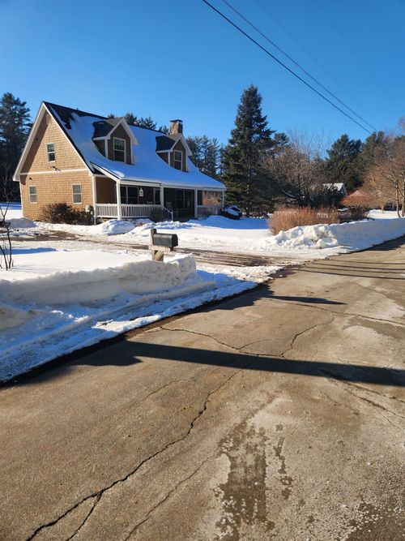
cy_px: 270
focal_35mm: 23
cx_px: 202
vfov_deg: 73.9
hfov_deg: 58.9
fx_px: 359
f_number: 1.8
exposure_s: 1/1332
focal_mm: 5.4
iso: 20
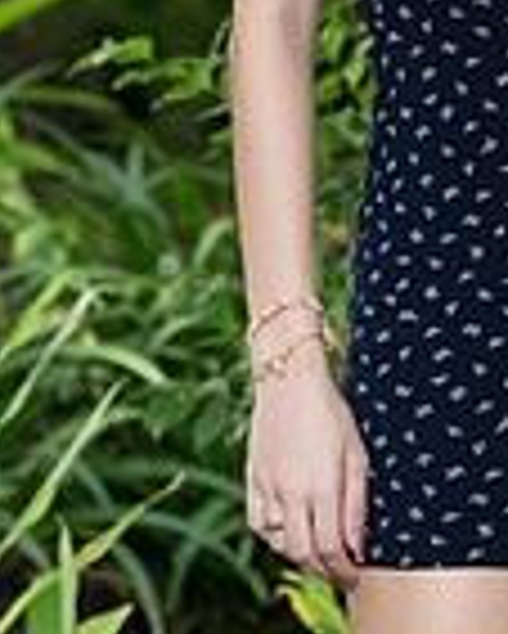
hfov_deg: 3.4
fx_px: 8448
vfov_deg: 4.3
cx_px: 566
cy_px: -225
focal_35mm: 450
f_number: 8
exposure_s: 1/200
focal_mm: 150
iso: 500
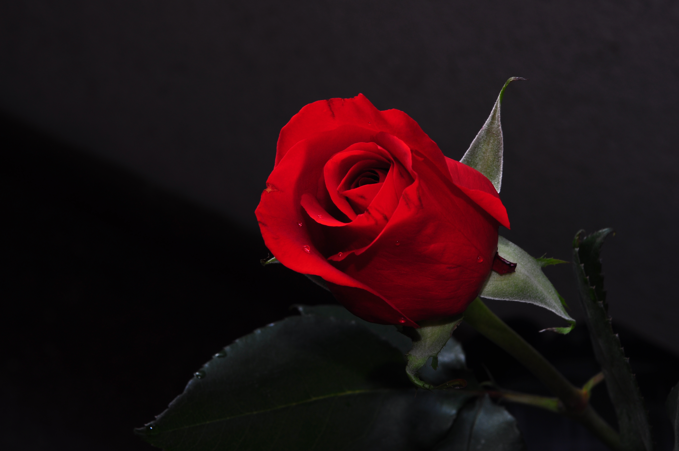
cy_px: 226
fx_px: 1978
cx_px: 340
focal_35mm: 105
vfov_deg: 13.0
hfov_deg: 19.5
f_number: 14
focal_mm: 70
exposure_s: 1
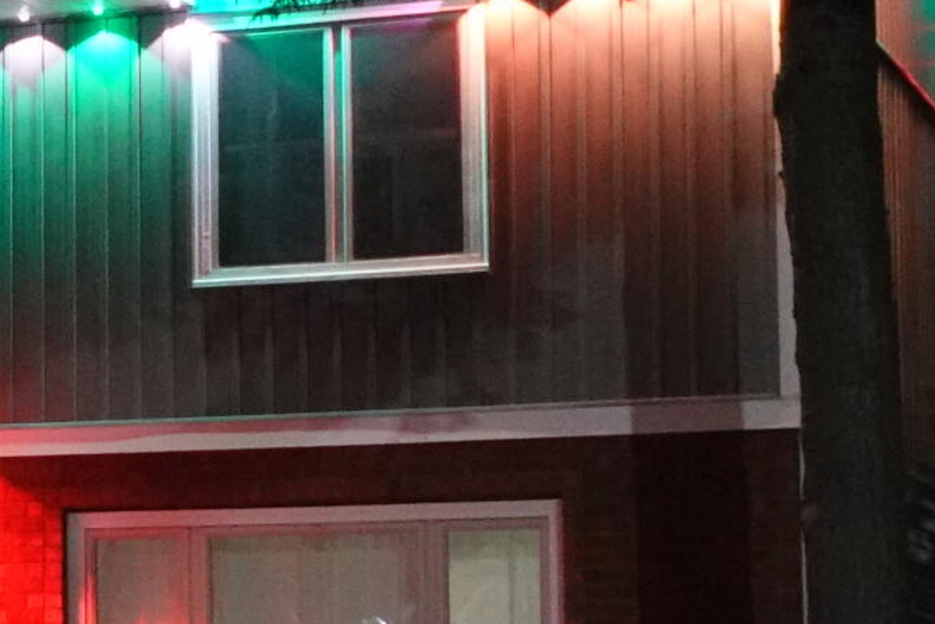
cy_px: 383
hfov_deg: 13.6
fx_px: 3715
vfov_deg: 9.6
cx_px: -414
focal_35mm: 143
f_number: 2.8
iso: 3200
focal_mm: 12.52
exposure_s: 1/10
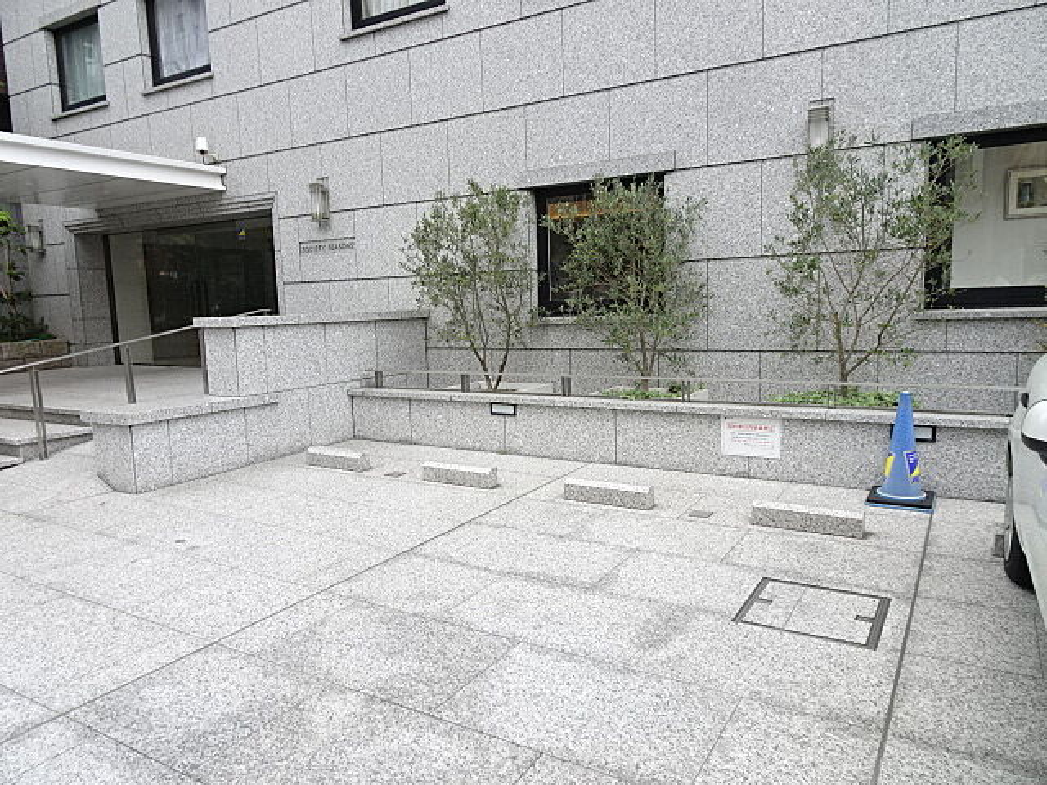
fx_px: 726
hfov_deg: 71.6
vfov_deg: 56.8
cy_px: 392
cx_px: 524
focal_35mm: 24
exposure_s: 1/160
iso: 80
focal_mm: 4.1
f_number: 3.5
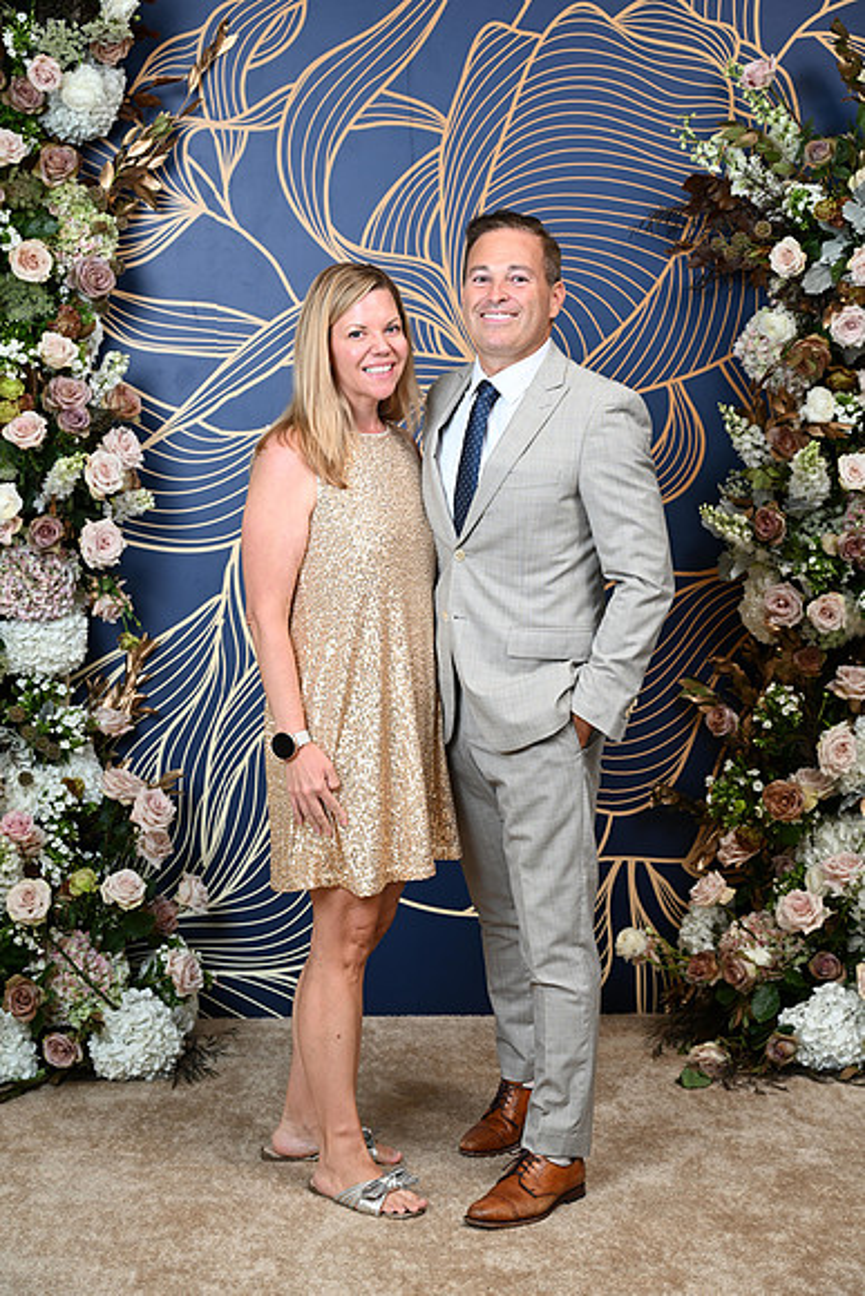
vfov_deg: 32.4
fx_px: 2233
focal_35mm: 62
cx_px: 432
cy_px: 648
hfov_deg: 21.9
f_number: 5.6
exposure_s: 1/125
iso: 125
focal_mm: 62
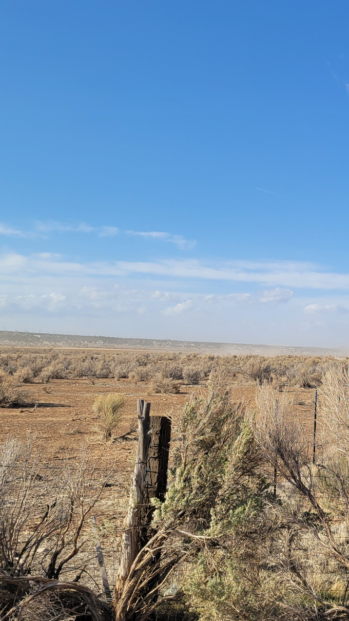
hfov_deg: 23.1
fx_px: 790
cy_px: 336
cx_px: 401
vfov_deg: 42.9
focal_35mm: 48
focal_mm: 5.4
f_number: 1.8
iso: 40
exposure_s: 1/2614
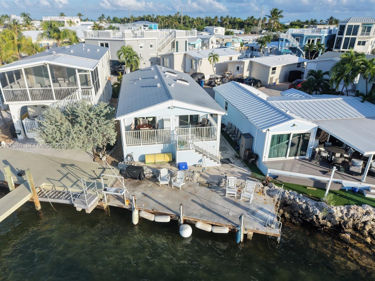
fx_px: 271
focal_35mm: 25
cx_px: 188
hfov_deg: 69.4
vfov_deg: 54.9
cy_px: 146
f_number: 1.8
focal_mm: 8.67
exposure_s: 1/6000
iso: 340
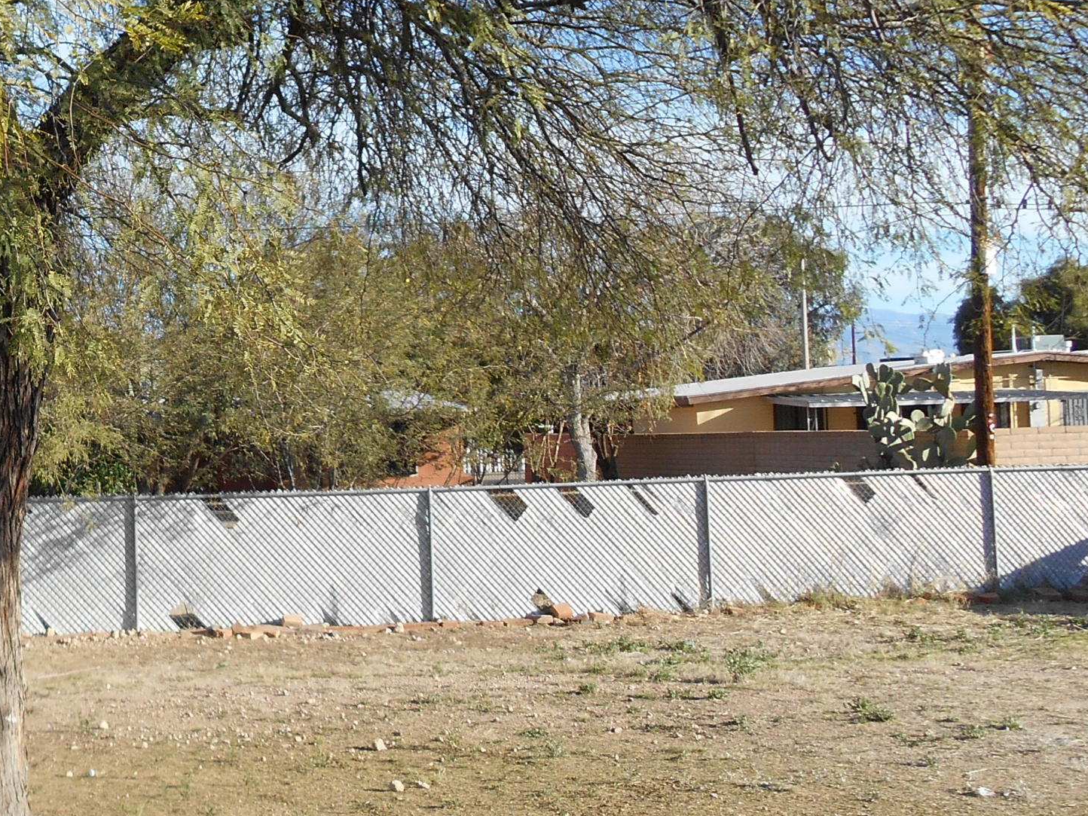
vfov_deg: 27.0
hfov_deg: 33.2
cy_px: 375
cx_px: 53
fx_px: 1697
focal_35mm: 54
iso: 80
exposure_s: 1/500
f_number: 3.4
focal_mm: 4.7
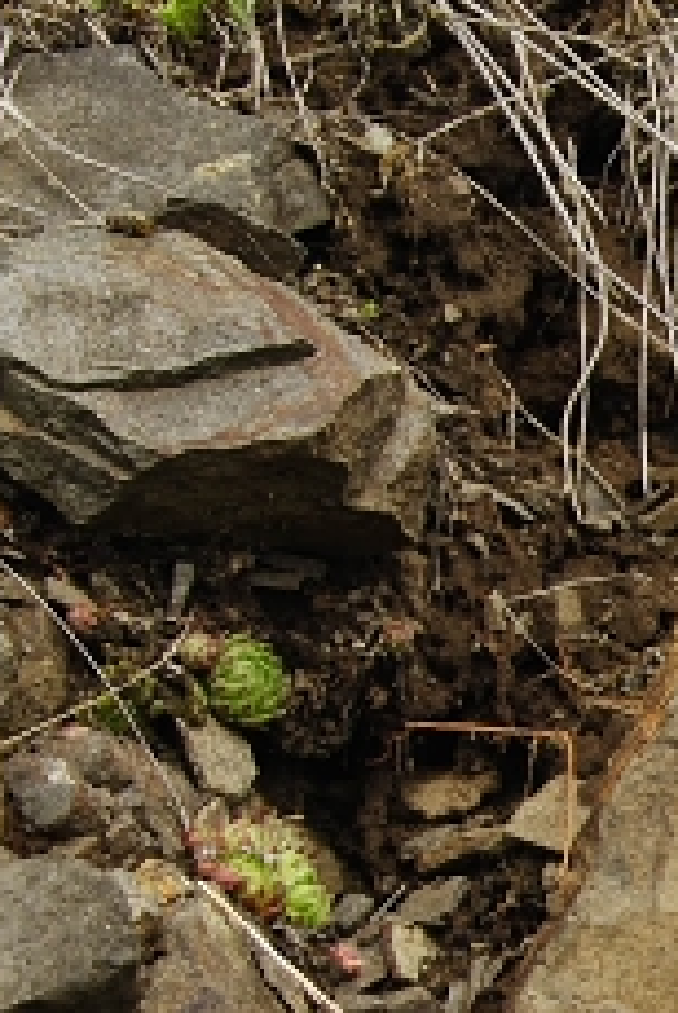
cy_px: 969
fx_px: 4112
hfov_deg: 8.8
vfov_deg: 13.9
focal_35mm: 146
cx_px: 1396
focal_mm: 28
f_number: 8
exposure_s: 1/100
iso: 100
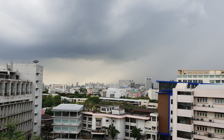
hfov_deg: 66.5
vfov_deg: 44.5
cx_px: 113
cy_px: 78
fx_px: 171
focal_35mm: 28
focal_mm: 4.3
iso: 50
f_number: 2.4
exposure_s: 1/360
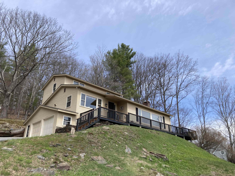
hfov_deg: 63.4
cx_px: 118
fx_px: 190
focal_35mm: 28
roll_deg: -1.0
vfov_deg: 49.7
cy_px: 88
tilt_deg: +23.6
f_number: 1.8
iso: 20
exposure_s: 1/1548
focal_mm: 3.99
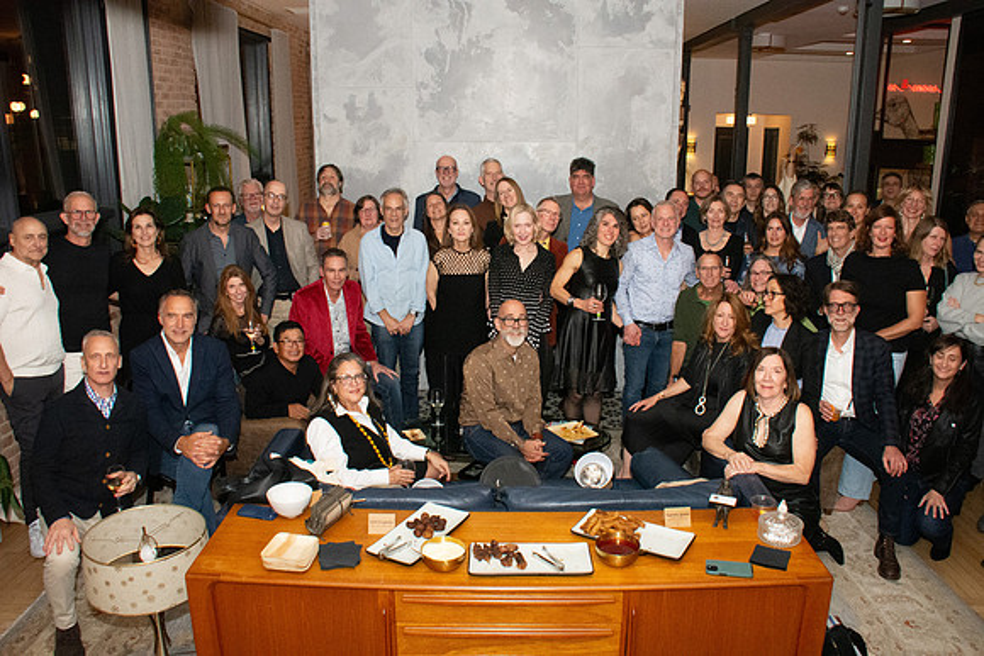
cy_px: 328
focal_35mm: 27
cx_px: 492
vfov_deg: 48.0
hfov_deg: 67.4
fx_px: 738
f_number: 9
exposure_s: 1/125
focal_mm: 18
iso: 5000
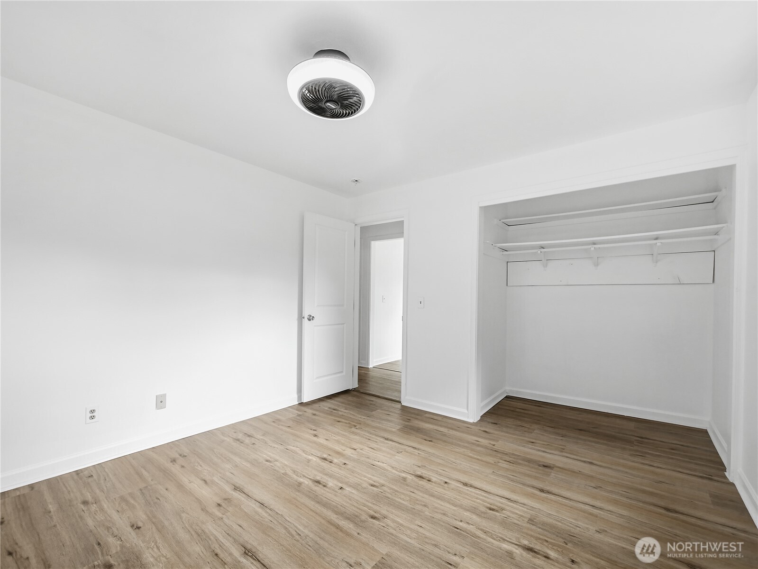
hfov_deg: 102.1
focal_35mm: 14
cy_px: 284
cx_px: 379
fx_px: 307
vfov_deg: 85.7
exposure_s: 1/60
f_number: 4
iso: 400
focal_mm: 7
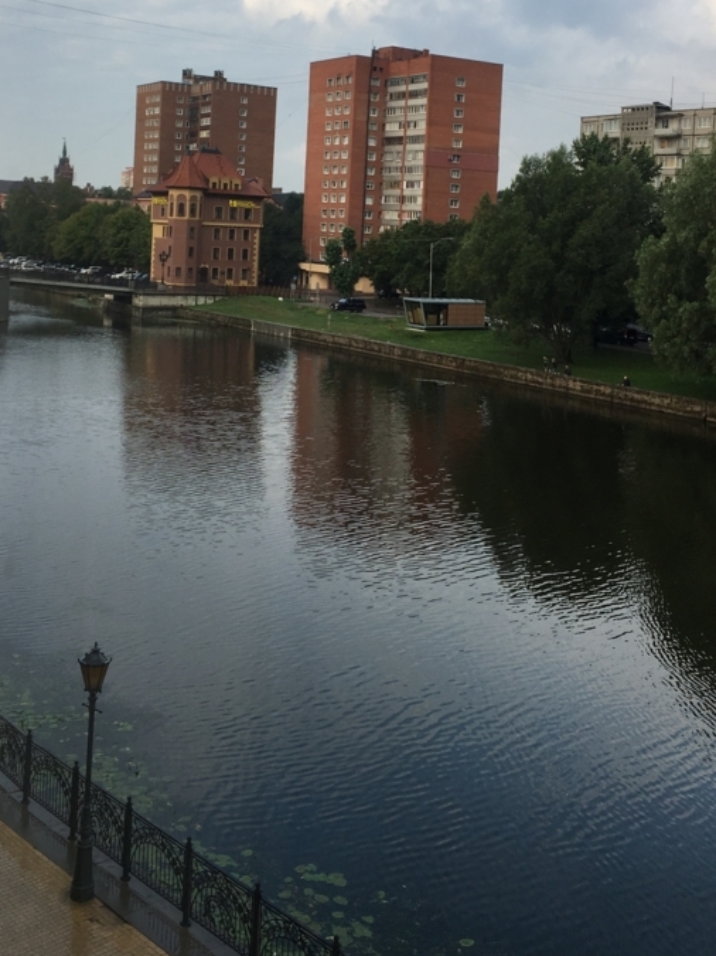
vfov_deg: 41.9
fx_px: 1214
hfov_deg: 32.8
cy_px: 261
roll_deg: -3.9
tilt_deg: -0.6
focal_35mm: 44
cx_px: 304
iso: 25
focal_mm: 4.15
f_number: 2.2
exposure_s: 1/403
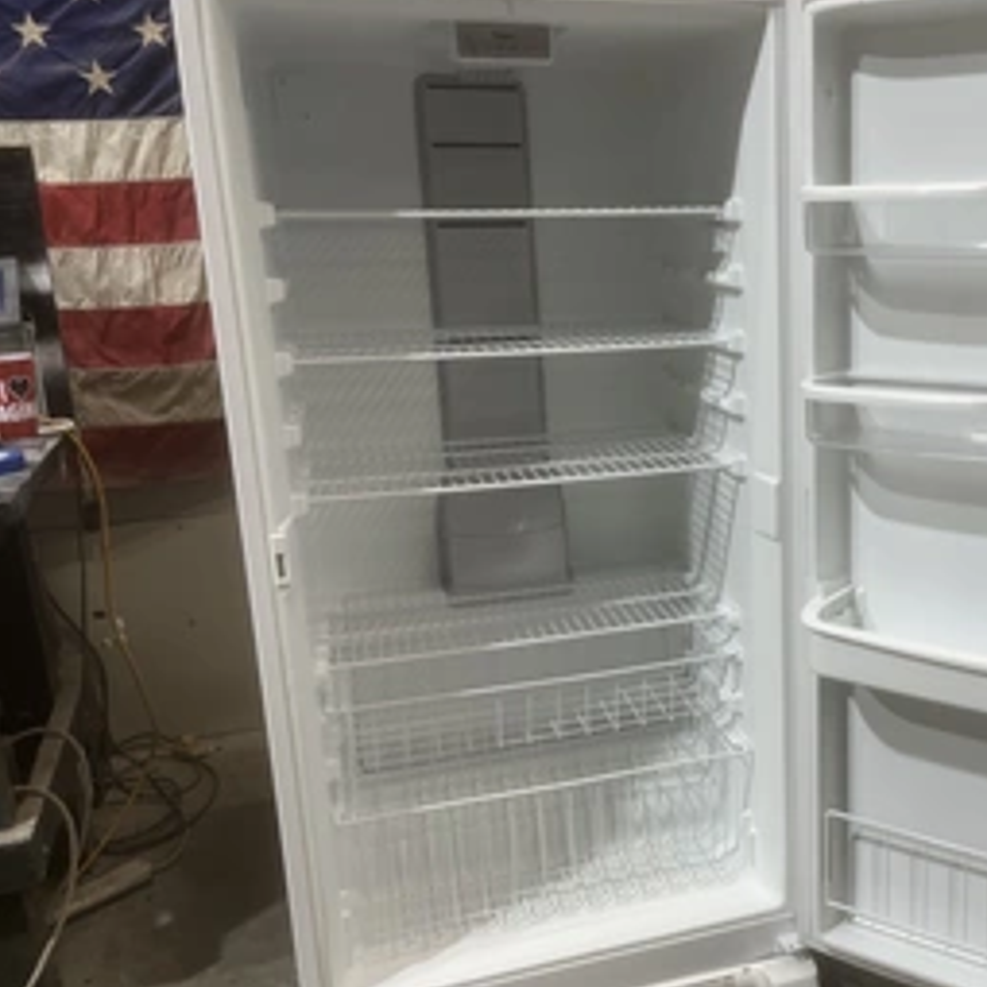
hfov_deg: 44.1
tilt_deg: -14.9
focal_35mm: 36
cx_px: 770
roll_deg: +1.0
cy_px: 492
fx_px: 1161
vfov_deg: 46.0
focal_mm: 5.1
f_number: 1.6
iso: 100
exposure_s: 1/120
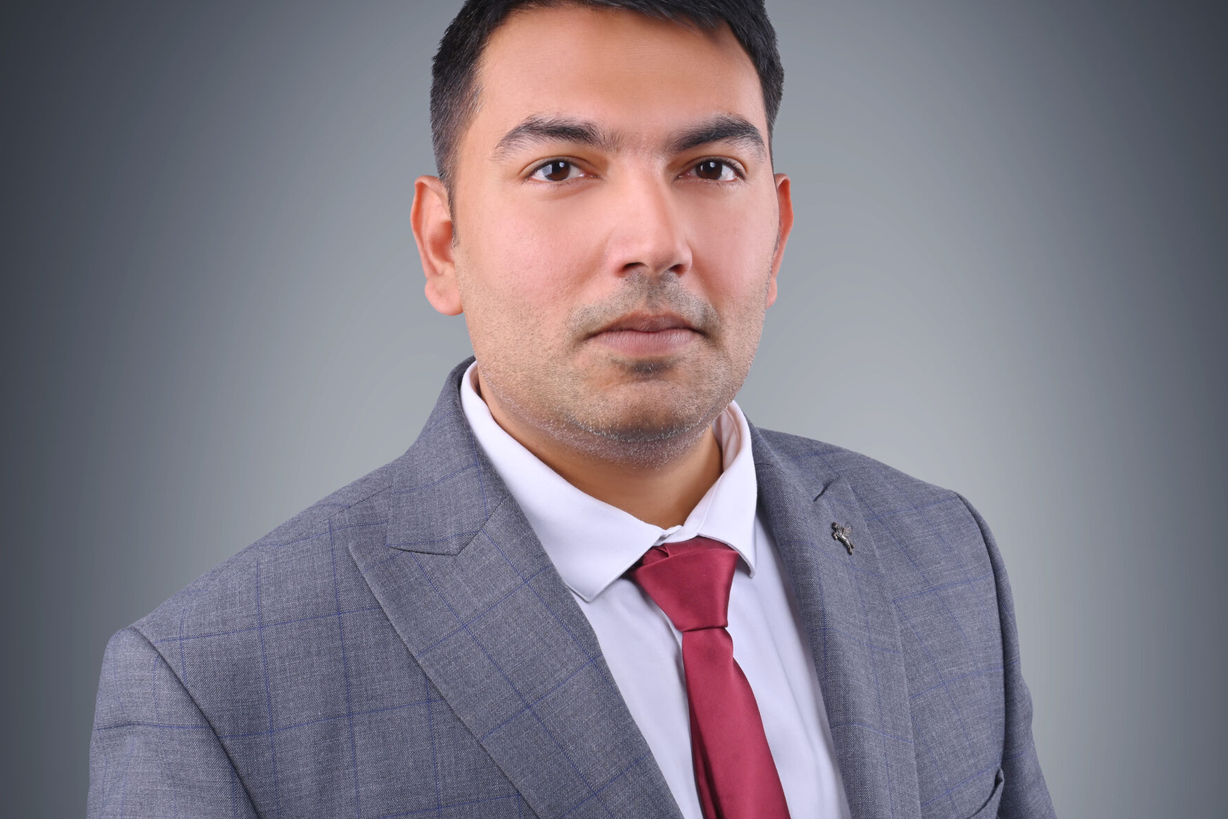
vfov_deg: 22.2
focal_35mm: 61
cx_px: 671
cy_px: 452
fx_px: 2080
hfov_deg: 32.9
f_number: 18
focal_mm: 42
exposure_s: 1/160
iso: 160
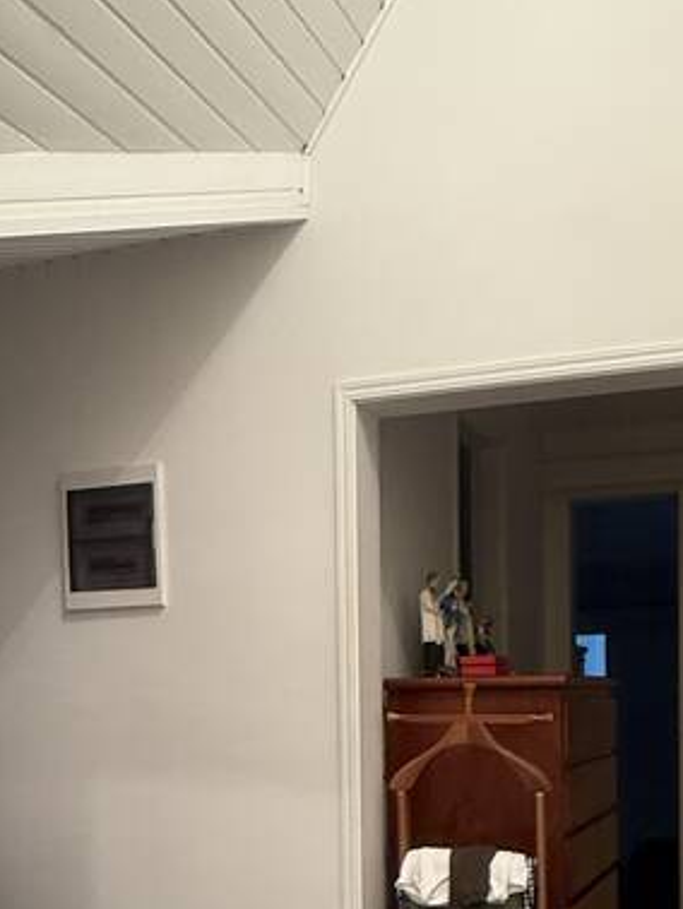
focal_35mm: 40
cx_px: 430
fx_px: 1051
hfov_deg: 35.8
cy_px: 731
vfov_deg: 44.4
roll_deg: -0.5
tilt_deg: -1.8
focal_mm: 2.22
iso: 320
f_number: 2.2
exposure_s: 1/60
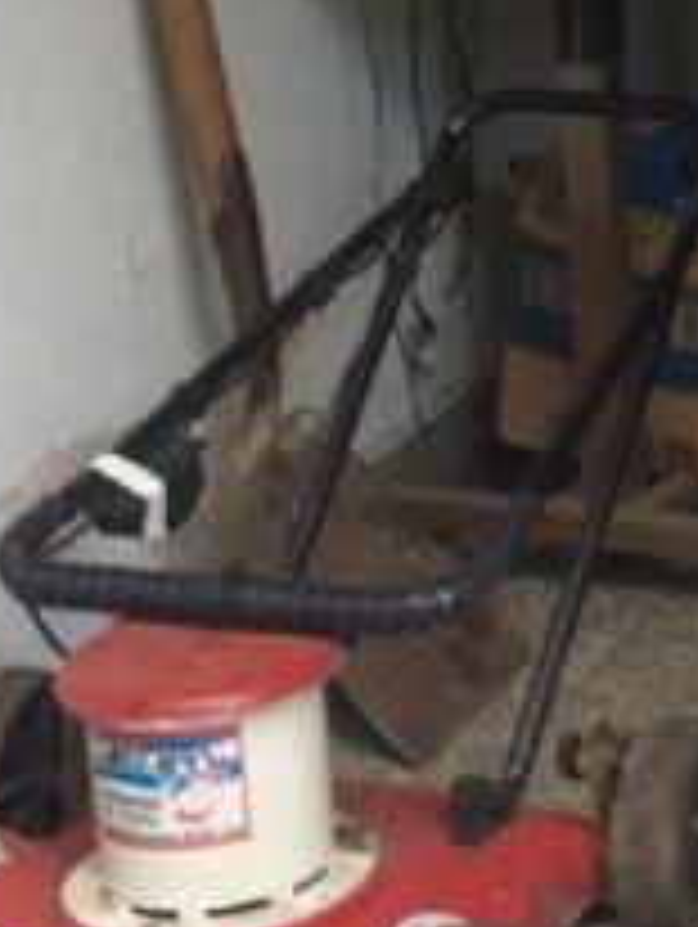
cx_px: 1662
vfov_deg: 13.0
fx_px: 4024
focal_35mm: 150
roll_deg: +0.4
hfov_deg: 9.0
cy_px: 4
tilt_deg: -15.0
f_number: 2.2
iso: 40
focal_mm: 4.15
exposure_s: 1/50
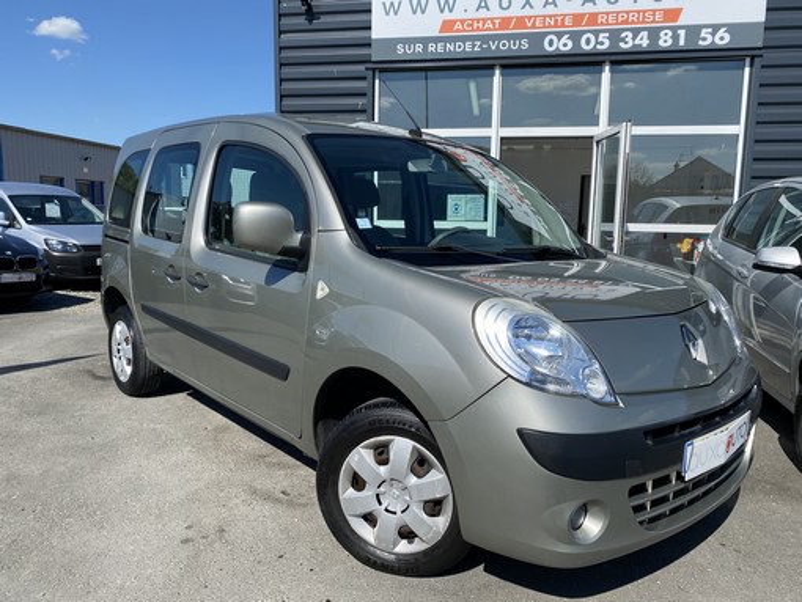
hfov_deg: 67.3
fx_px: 603
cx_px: 401
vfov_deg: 53.1
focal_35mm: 26
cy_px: 301
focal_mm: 4.25
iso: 32
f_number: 1.8
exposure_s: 1/3205
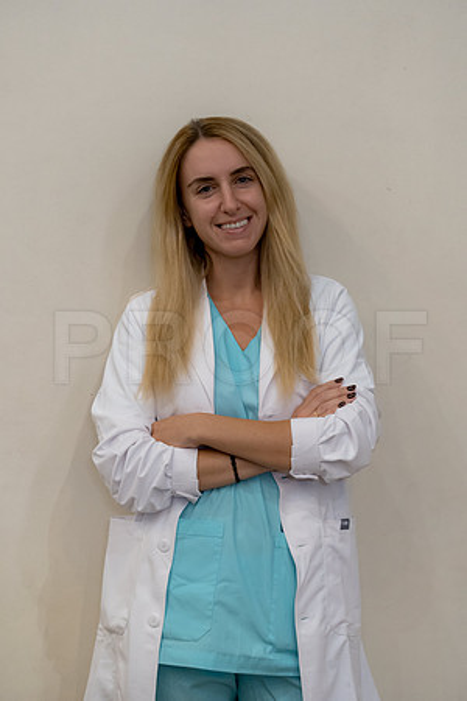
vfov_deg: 18.1
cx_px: 234
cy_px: 350
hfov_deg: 12.1
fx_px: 2199
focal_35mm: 113
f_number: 4
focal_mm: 113
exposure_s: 1/80
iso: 5000
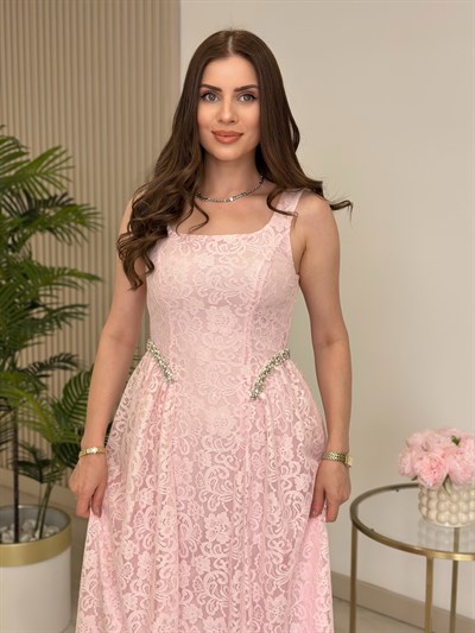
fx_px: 878
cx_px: 238
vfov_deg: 39.6
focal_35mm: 48
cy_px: 316
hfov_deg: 30.3
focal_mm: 6.86
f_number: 1.78
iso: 80
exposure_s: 1/475
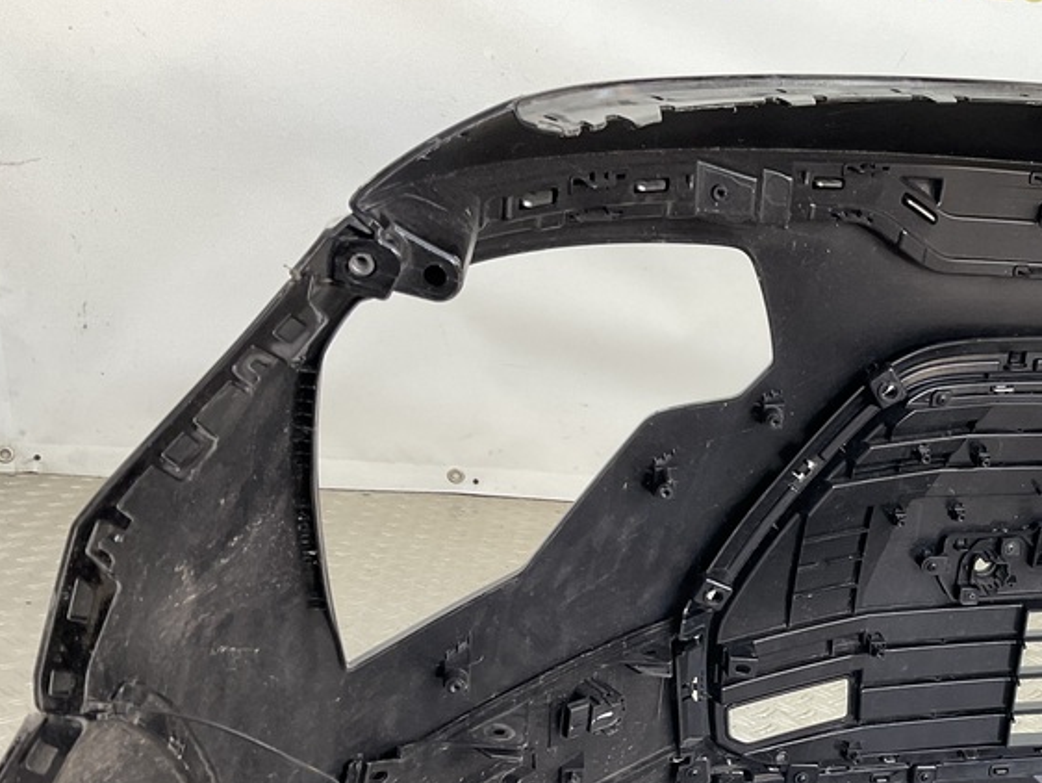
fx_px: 1566
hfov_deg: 35.4
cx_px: 855
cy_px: 674
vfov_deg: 27.3
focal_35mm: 52
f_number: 1.8
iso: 32
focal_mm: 3
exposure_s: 1/100
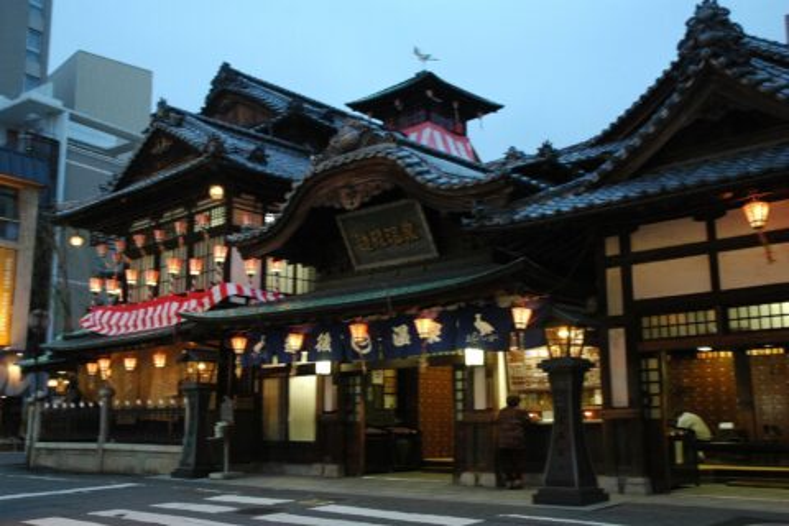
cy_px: 263
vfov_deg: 33.0
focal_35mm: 40
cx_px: 394
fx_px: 888
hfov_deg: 47.9
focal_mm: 27
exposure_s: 1/6
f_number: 5.6
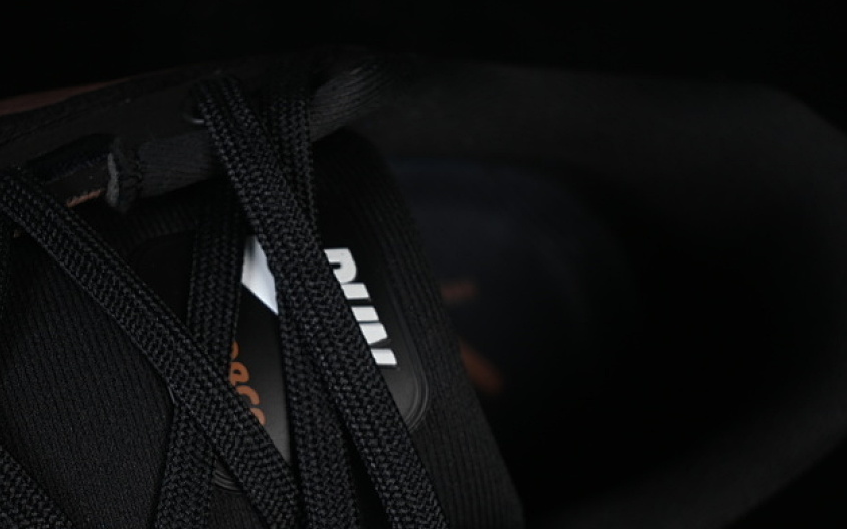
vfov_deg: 13.3
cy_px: 360
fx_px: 2262
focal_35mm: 98
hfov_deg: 21.2
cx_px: 317
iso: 160
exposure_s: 1/50
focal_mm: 50
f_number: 6.3
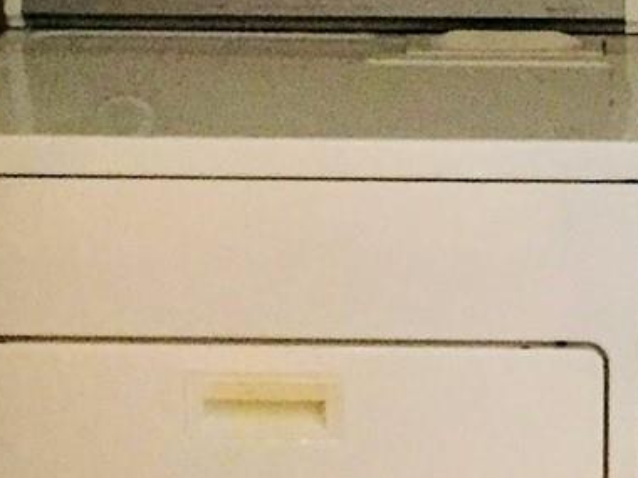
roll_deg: -1.0
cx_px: 567
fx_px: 2249
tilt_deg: -12.5
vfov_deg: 12.1
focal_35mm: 122
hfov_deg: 16.0
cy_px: 77
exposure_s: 1/15
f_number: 2.2
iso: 320
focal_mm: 4.15
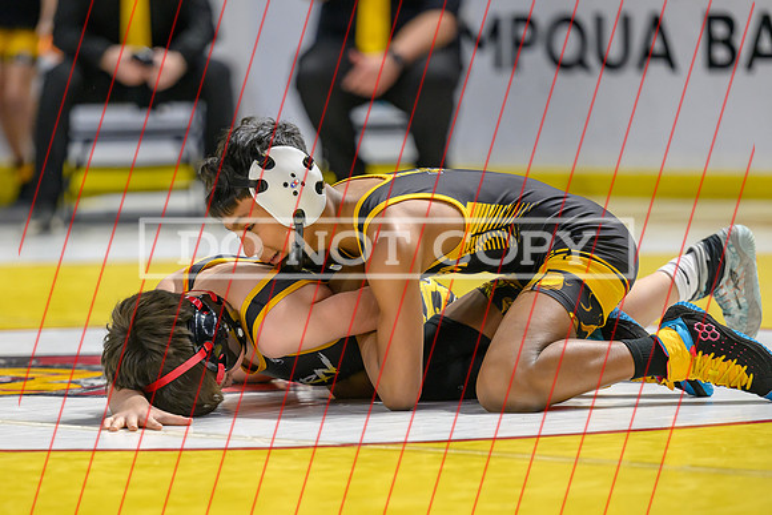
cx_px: 292
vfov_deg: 6.1
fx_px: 4797
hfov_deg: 9.2
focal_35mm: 224
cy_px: 326
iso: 2800
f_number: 2.8
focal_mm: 165
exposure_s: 1/800
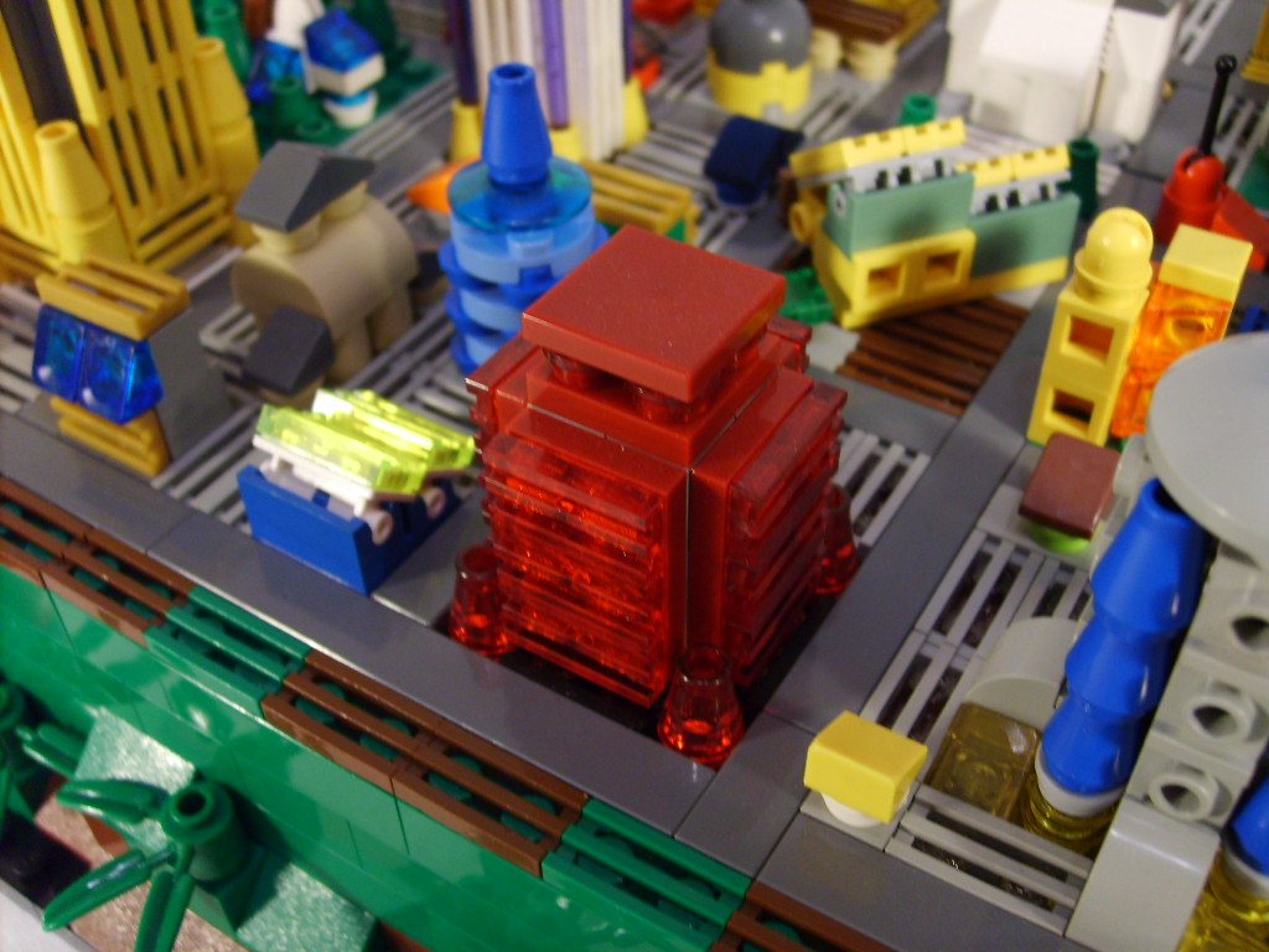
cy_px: 476
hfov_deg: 52.6
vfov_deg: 40.7
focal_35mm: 35
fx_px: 1283
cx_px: 634
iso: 100
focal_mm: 5.8
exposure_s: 1/30
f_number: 2.8
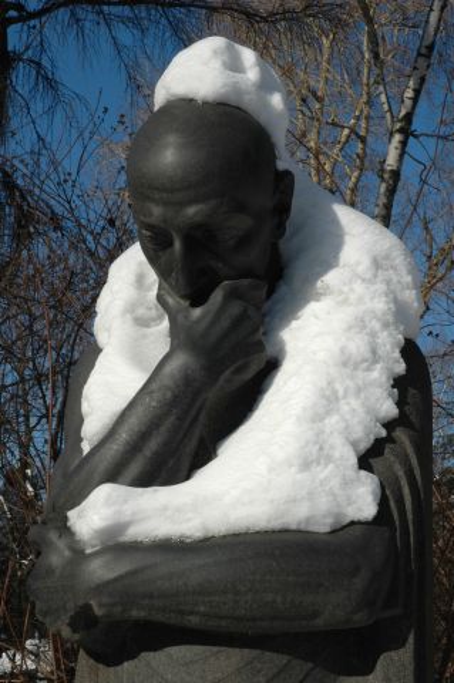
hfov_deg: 19.7
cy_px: 342
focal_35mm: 69
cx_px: 227
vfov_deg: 29.3
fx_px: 1308
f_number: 20
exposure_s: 1/125
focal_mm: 46
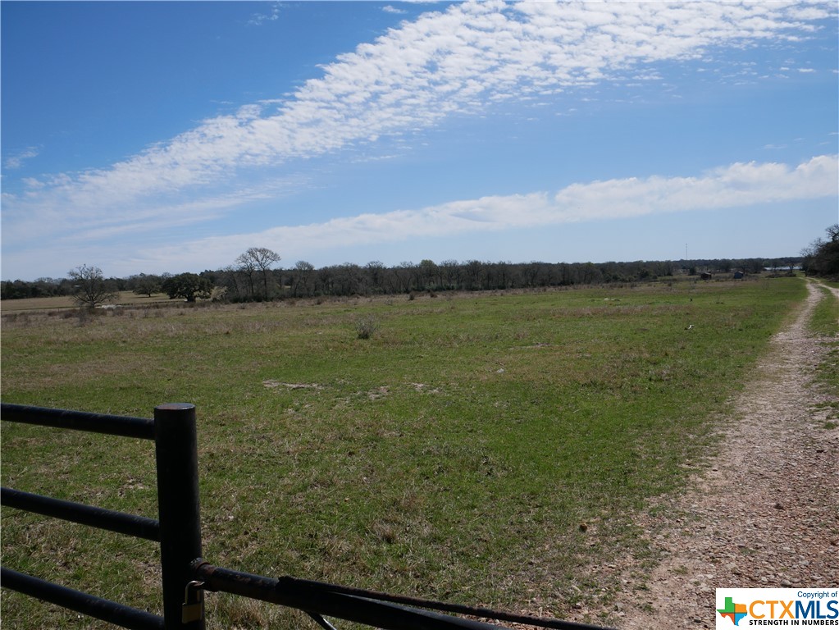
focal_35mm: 30
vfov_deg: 46.8
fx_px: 727
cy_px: 315
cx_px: 420
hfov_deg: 59.9
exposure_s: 1/640
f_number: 9
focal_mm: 15
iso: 200
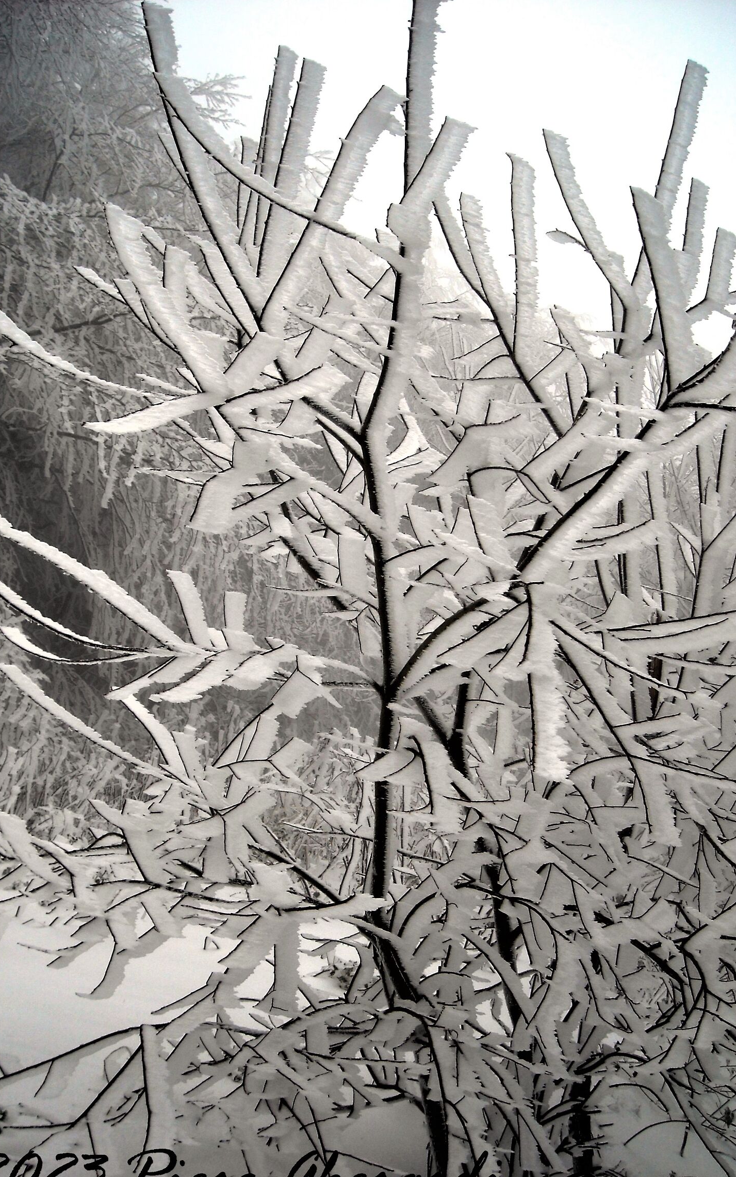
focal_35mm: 39
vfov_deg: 50.4
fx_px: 1252
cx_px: 351
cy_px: 609
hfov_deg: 32.8
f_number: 2.8
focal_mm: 5.7
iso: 64
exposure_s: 1/296
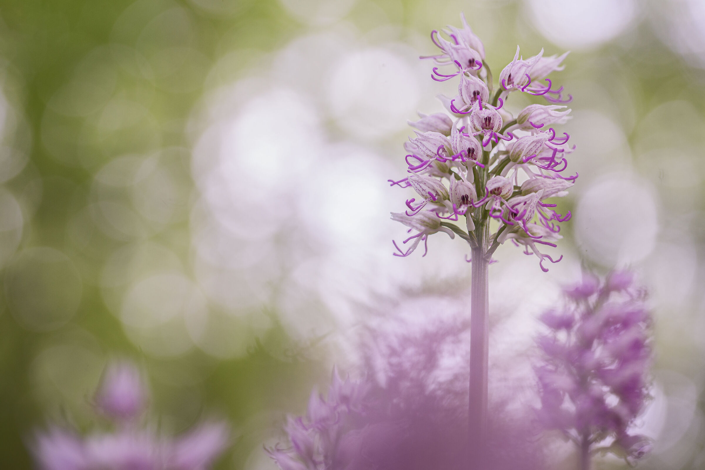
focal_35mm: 105
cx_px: 352
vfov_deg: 13.0
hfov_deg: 19.5
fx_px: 2056
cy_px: 235
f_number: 5.6
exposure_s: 1/320
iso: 1000
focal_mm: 105
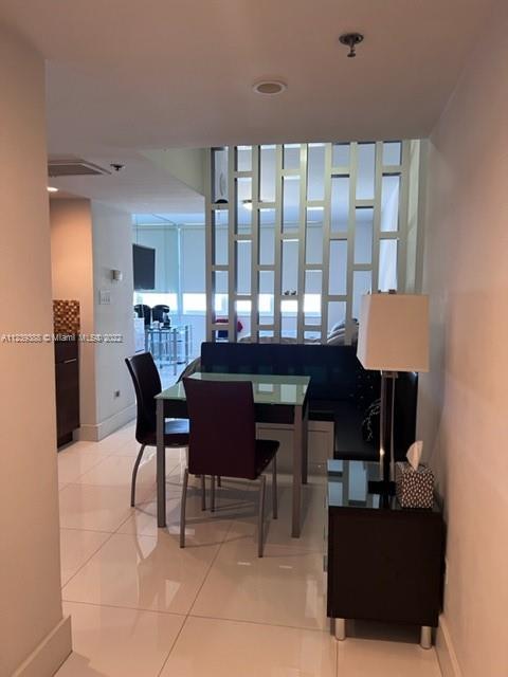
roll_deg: +0.3
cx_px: 254
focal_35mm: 26
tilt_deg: -6.1
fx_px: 509
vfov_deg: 67.3
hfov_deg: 53.1
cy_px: 338
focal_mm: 5.7
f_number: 1.5
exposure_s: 1/60
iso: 250
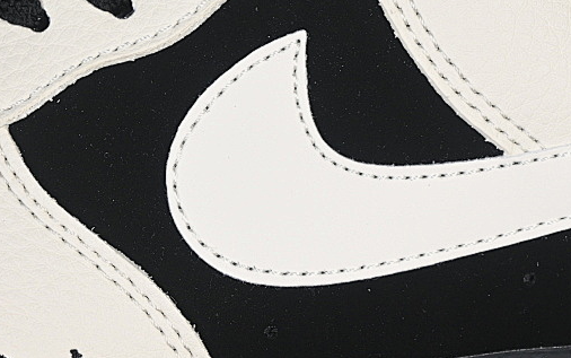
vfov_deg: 8.1
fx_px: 2538
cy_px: 189
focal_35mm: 163
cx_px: 363
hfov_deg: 12.8
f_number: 6.3
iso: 160
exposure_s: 1/60
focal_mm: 50
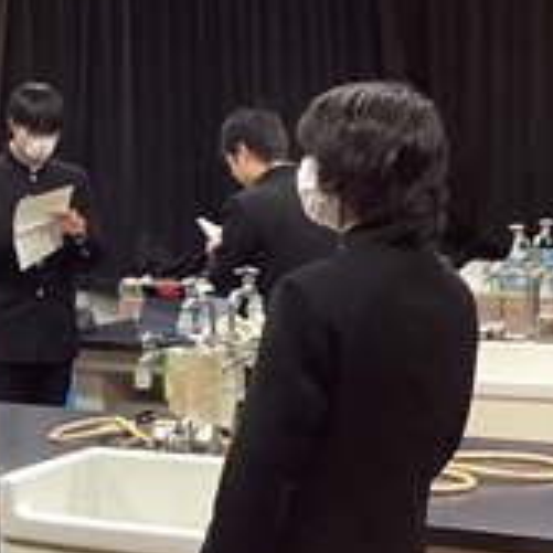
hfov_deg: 18.5
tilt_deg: -4.8
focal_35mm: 91
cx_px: -25
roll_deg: +0.7
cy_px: 278
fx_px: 1645
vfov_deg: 19.1
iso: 125
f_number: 2.4
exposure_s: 1/60
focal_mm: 3.3
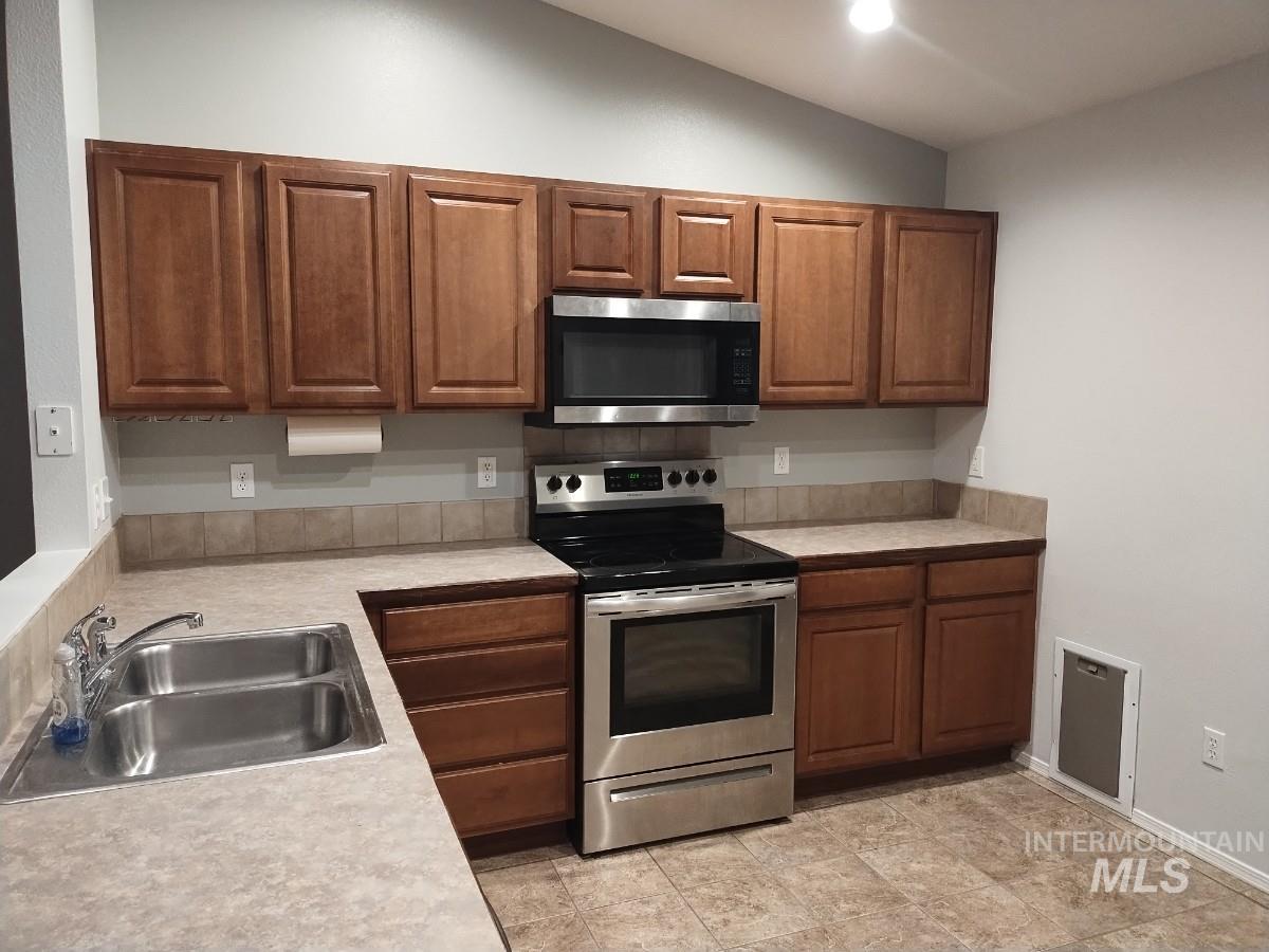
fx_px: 916
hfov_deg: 69.4
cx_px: 634
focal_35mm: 25
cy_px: 476
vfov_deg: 54.9
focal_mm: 4.71
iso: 391
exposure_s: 1/40
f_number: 1.7
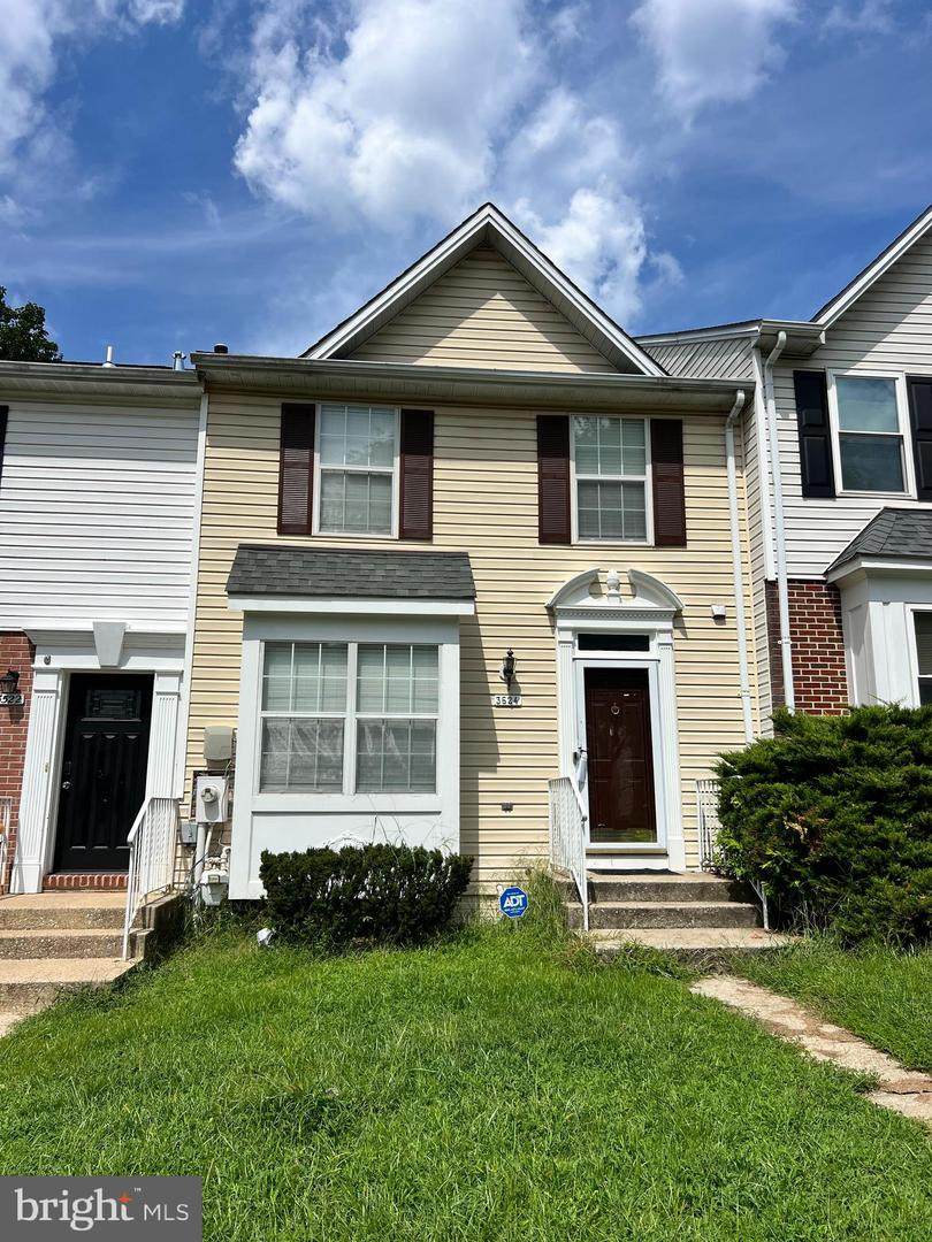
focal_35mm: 26
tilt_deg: +12.8
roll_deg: -0.7
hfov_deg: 53.1
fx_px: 933
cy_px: 621
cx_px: 466
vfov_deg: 67.3
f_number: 1.5
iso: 50
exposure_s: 1/7463
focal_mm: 5.7
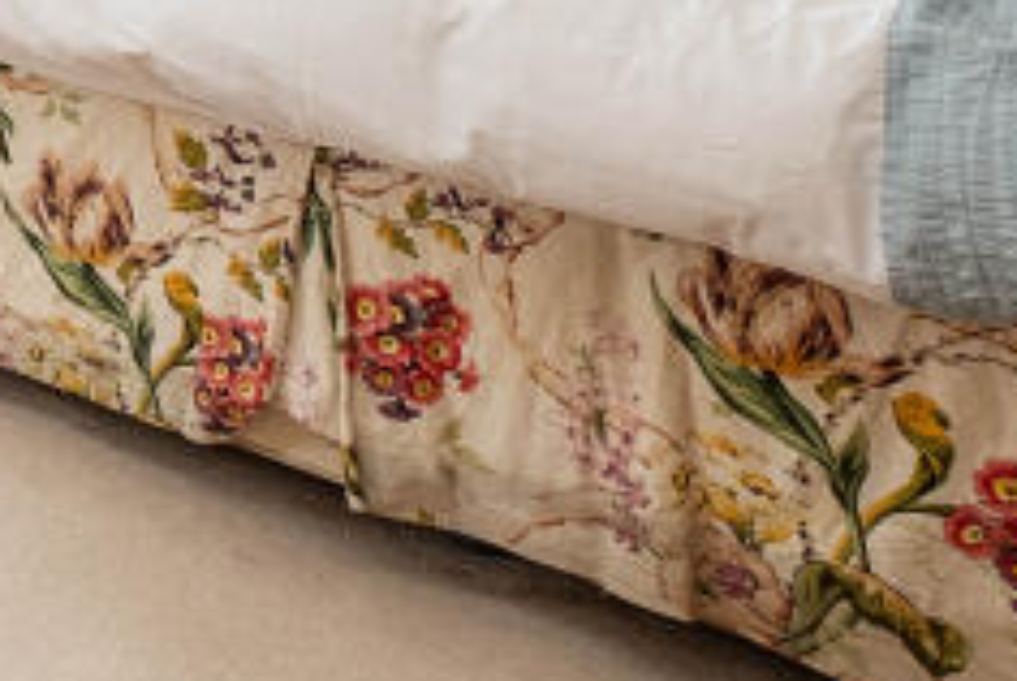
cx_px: -849
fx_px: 1839
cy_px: -541
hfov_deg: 20.6
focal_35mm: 65
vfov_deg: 17.2
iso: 320
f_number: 6.4
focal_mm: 10
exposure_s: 1/40
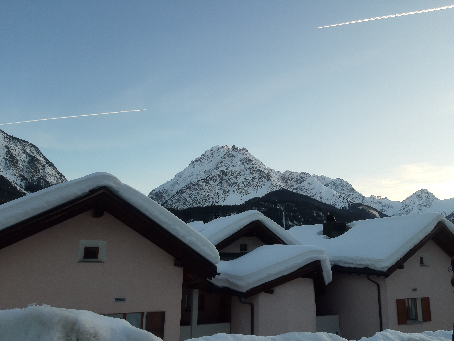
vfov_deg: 51.4
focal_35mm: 27
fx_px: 354
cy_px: 170
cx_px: 227
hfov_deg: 65.3
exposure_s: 1/194
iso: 40
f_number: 1.7
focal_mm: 3.93
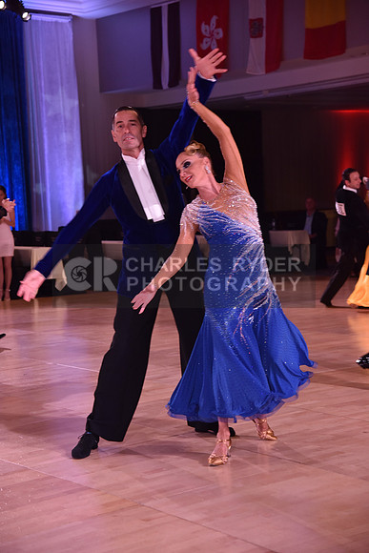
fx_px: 1076
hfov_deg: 19.5
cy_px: 276
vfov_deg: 28.8
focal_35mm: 70
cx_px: 184
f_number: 4.5
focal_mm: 70
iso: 1250
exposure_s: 1/250
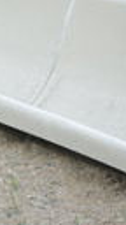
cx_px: -219
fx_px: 3789
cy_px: 36
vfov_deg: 3.4
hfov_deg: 1.9
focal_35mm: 638
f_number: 6.3
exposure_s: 1/640
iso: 560
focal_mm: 195
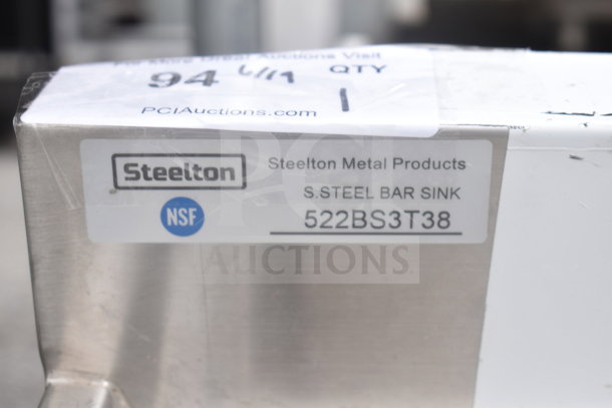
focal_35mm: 69
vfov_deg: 19.7
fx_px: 1173
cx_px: 306
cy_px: 204
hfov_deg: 29.2
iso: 200
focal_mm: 46
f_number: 5.3
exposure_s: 1/100
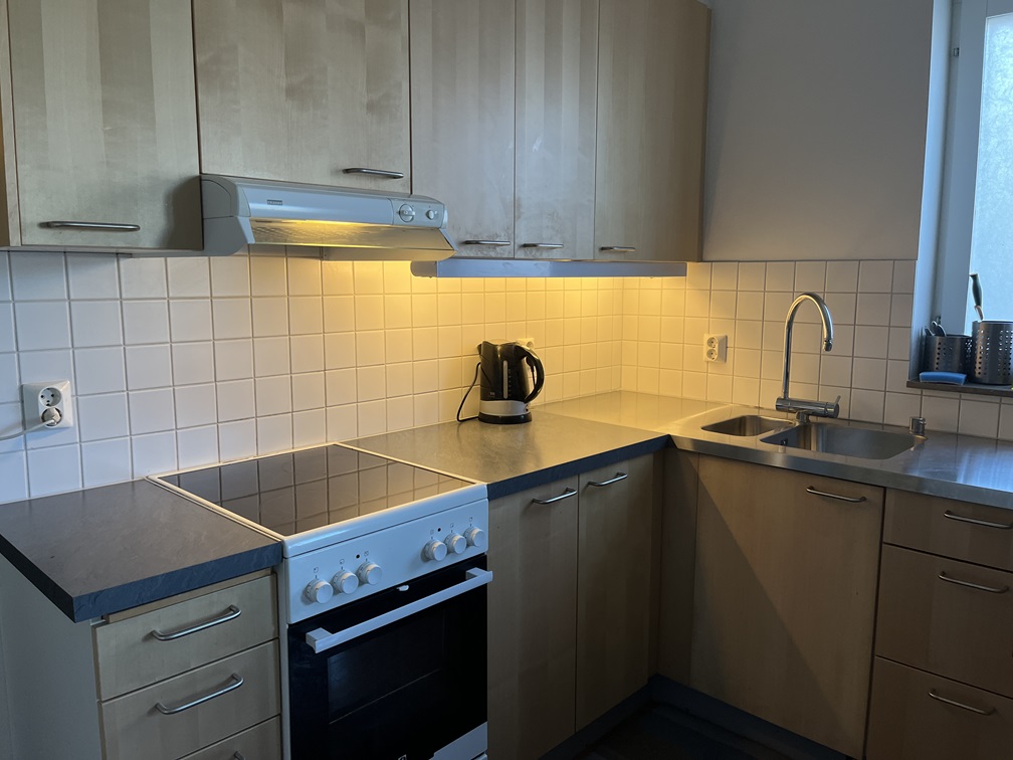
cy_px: 380
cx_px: 506
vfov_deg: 53.1
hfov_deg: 67.3
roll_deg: +0.7
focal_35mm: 26
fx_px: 761
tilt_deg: -7.4
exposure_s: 1/100
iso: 125
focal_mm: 5.1
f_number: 1.6
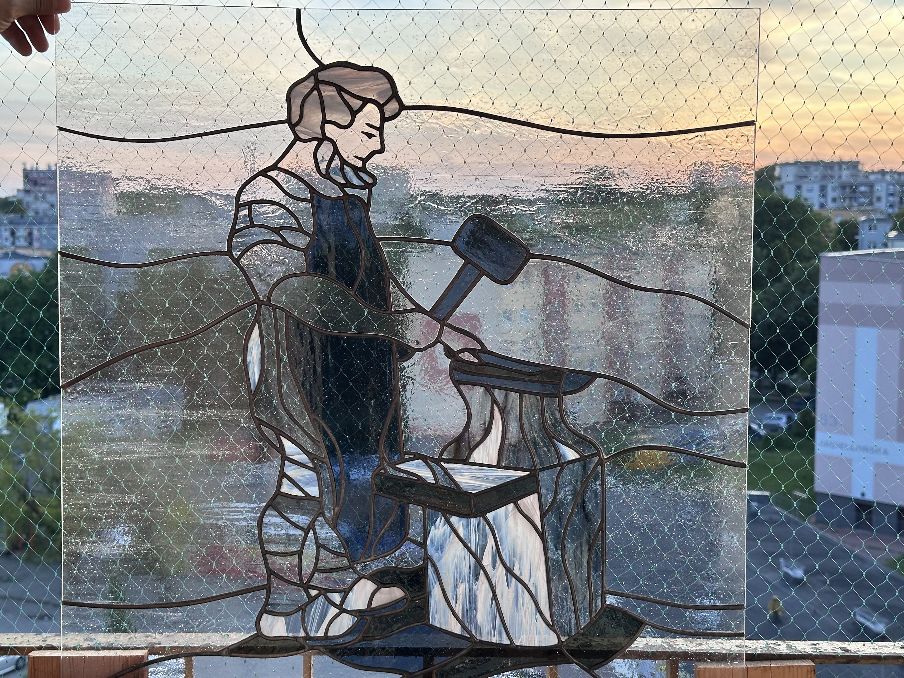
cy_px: 339
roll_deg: +0.5
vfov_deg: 30.3
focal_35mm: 48
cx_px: 452
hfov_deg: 39.7
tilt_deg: -4.8
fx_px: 1254
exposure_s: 1/176
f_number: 1.78
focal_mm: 6.86
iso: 64
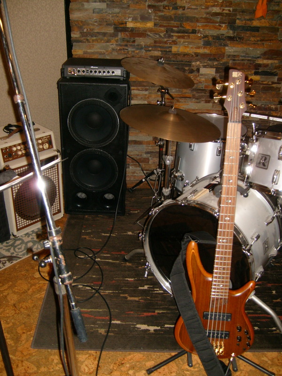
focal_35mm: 35
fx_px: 380
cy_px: 188
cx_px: 141
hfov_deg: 40.7
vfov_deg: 52.6
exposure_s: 1/45
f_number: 2.8
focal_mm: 5.8
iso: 100
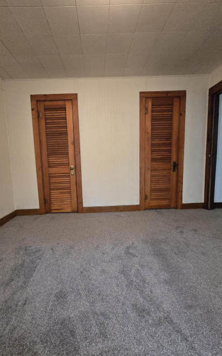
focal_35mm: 14
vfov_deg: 105.3
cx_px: 100
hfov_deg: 78.4
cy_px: 180
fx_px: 136
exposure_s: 1/60
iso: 1250
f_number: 2.2
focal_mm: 2.2
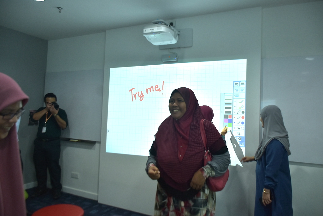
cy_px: 108
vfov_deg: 48.0
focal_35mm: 27
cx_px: 162
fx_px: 242
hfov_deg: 67.3
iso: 400
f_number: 3.5
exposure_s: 1/125
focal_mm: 18
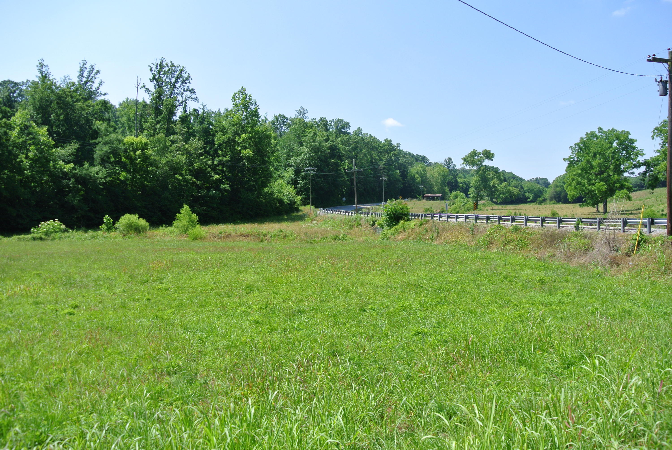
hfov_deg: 65.4
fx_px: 523
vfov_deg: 46.5
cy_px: 225
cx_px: 336
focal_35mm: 28
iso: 100
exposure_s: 1/500
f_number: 4.5
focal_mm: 10.7
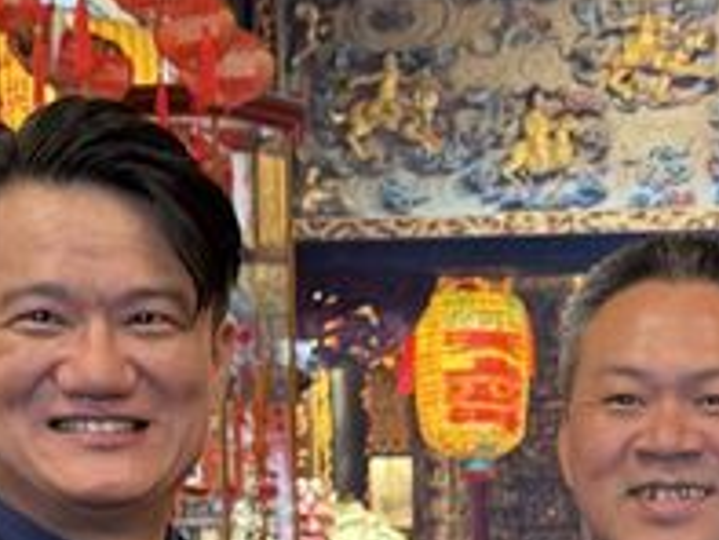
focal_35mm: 146
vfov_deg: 9.9
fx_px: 3034
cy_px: 806
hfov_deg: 13.4
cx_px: 661
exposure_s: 1/40
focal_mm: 6.76
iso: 250
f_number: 1.78
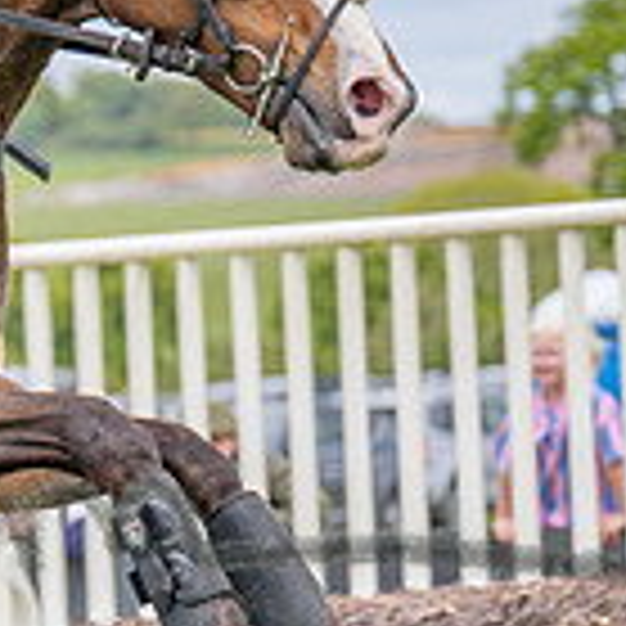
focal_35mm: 319
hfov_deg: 5.3
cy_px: 424
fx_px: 6527
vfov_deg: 5.5
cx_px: -965
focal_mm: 70
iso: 200
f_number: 2.8
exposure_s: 1/1600
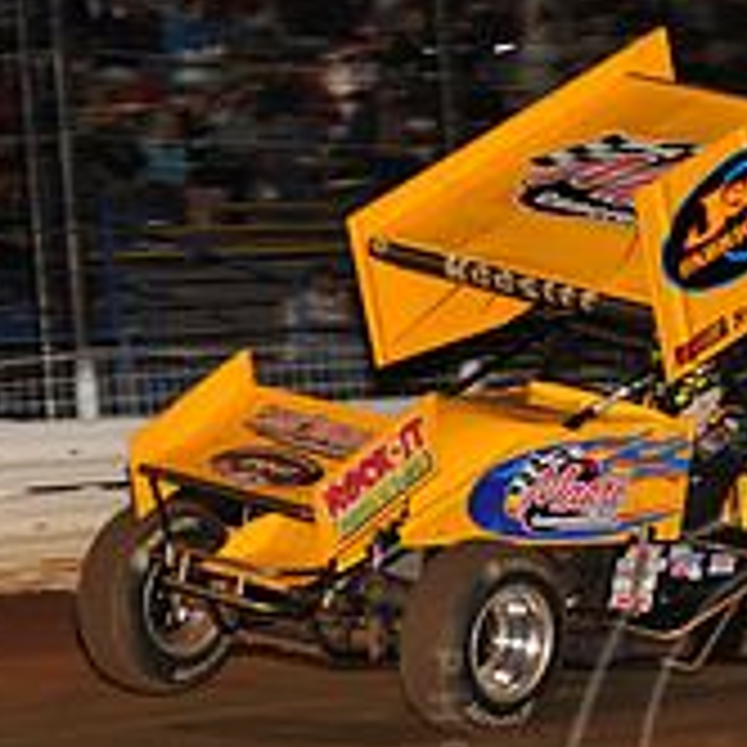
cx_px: 698
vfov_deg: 6.9
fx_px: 6226
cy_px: 274
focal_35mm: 255
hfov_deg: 6.8
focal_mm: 86
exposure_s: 1/320
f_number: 6.3
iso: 800
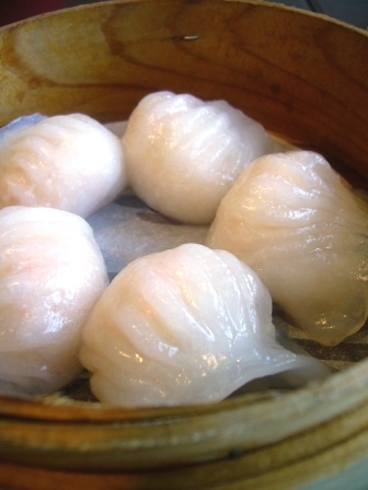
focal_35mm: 35
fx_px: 496
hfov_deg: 40.7
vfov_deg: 52.6
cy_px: 245
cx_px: 184
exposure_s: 1/30
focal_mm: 5.8
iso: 100
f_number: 2.8
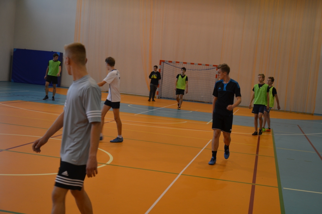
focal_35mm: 52
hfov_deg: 37.9
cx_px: 161
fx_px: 469
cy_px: 107
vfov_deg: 25.6
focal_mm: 35
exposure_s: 1/60
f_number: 4.5
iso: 450
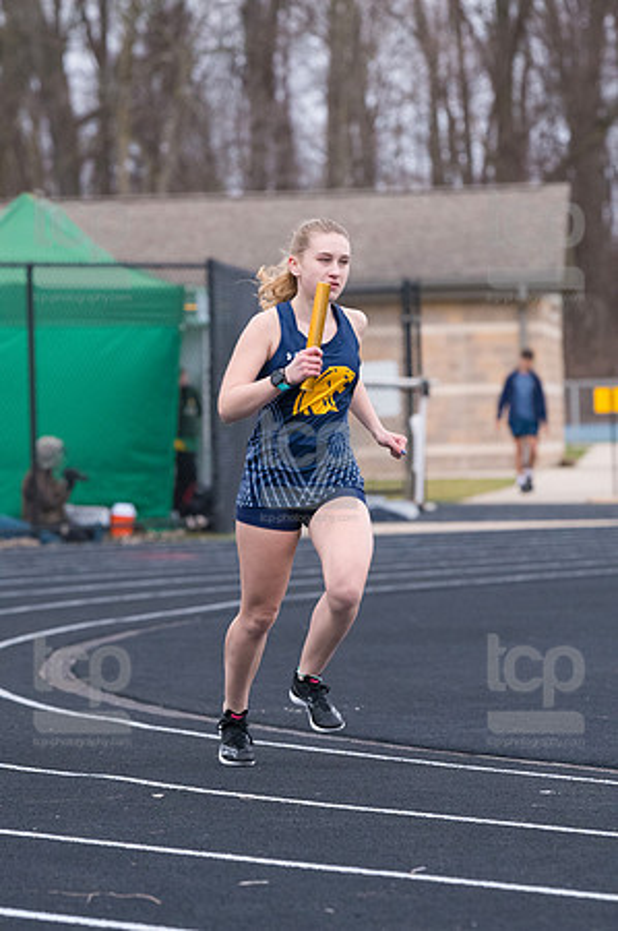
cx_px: 309
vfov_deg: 8.3
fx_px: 6374
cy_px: 466
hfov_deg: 5.6
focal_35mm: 247
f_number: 5
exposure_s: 1/1600
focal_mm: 165
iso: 2000
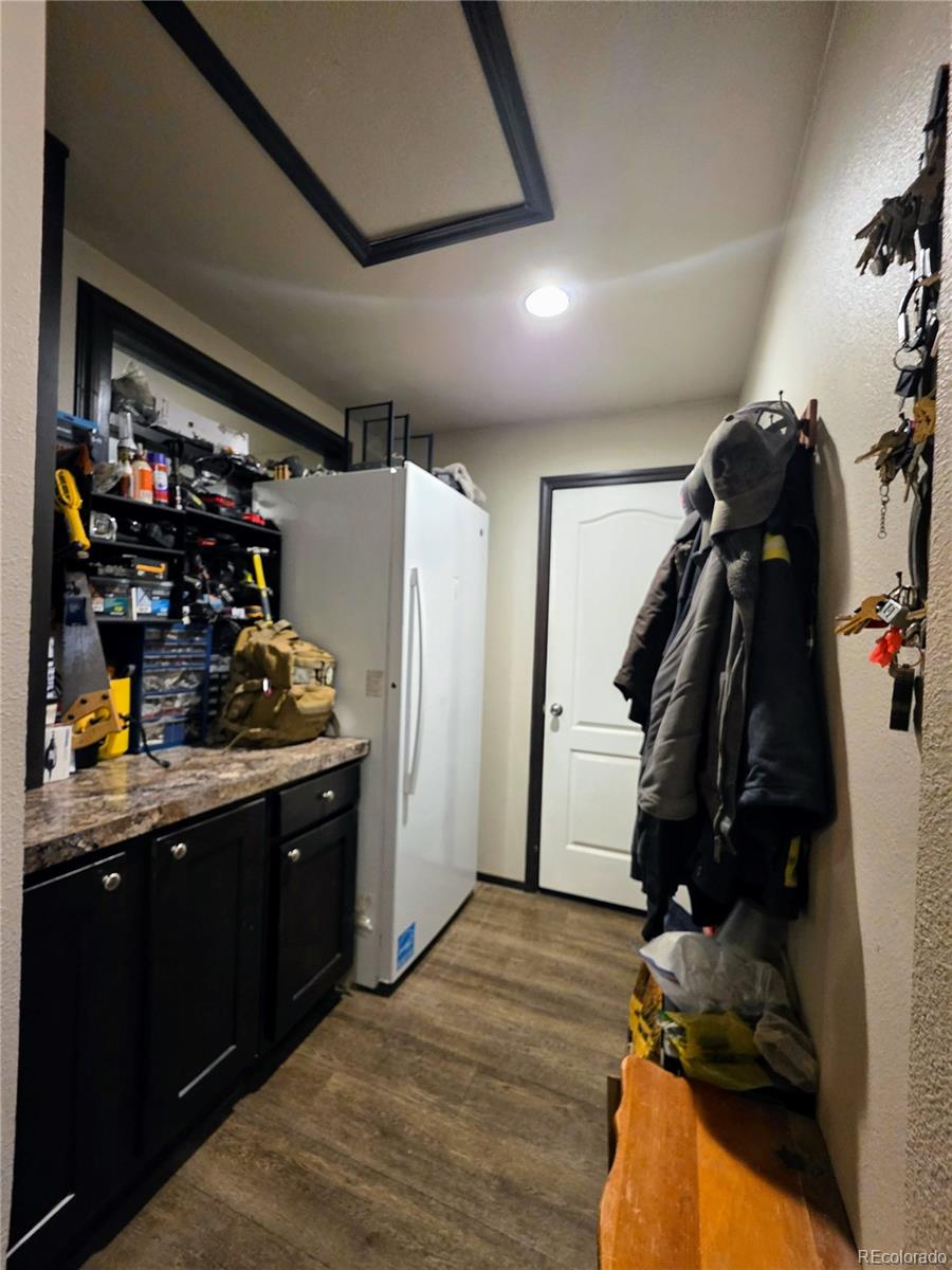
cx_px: 476
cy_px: 635
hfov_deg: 89.9
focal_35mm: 13
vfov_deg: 106.2
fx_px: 477
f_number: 1.9
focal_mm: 2.2
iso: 500
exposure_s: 1/60
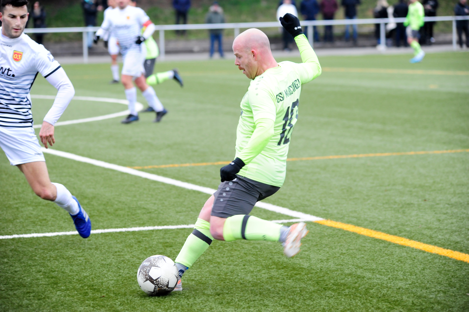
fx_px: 2343
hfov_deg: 11.4
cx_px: 234
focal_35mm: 180
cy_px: 156
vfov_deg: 7.6
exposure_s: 1/400
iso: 2000
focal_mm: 180
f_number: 5.3
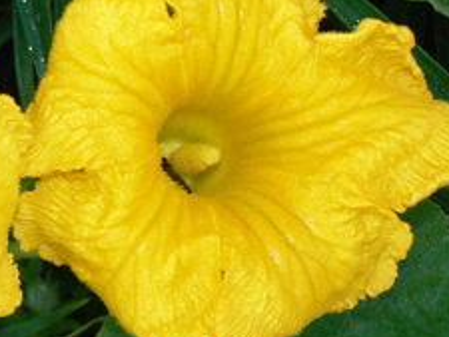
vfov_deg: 11.6
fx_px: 1661
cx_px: 10
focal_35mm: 128
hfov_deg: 15.1
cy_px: 160
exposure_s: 1/250
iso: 400
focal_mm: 10.7
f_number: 5.6
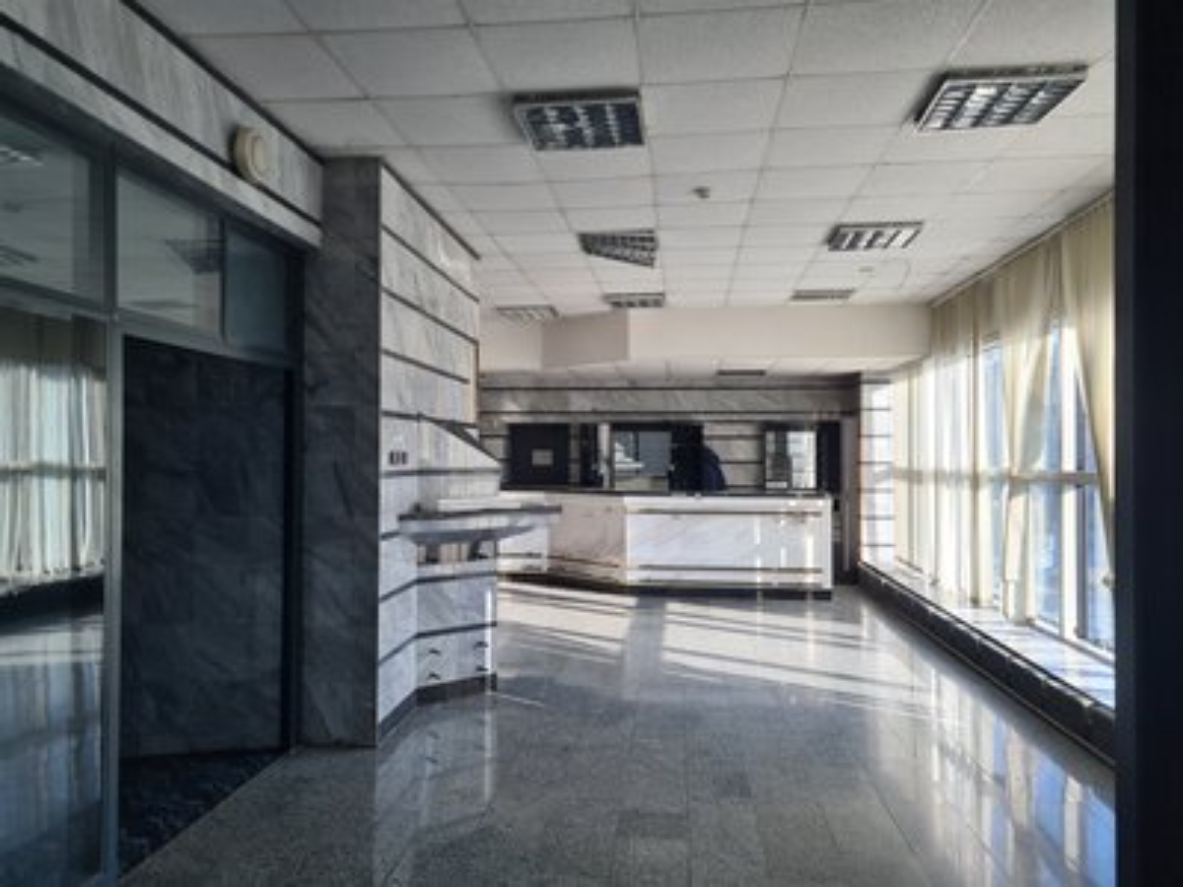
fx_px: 889
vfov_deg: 53.1
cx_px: 592
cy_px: 444
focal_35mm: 26
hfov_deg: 67.3
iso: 50
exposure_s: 1/116
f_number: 1.8
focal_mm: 5.4
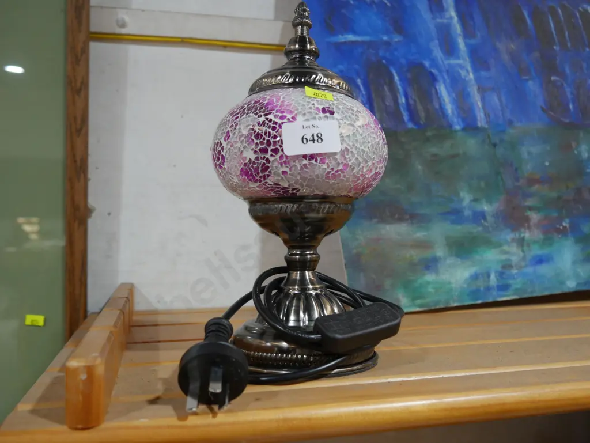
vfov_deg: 41.8
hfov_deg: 53.9
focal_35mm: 34
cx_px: 295
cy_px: 222
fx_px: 580
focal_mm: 17
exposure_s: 1/60
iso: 500
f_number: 4
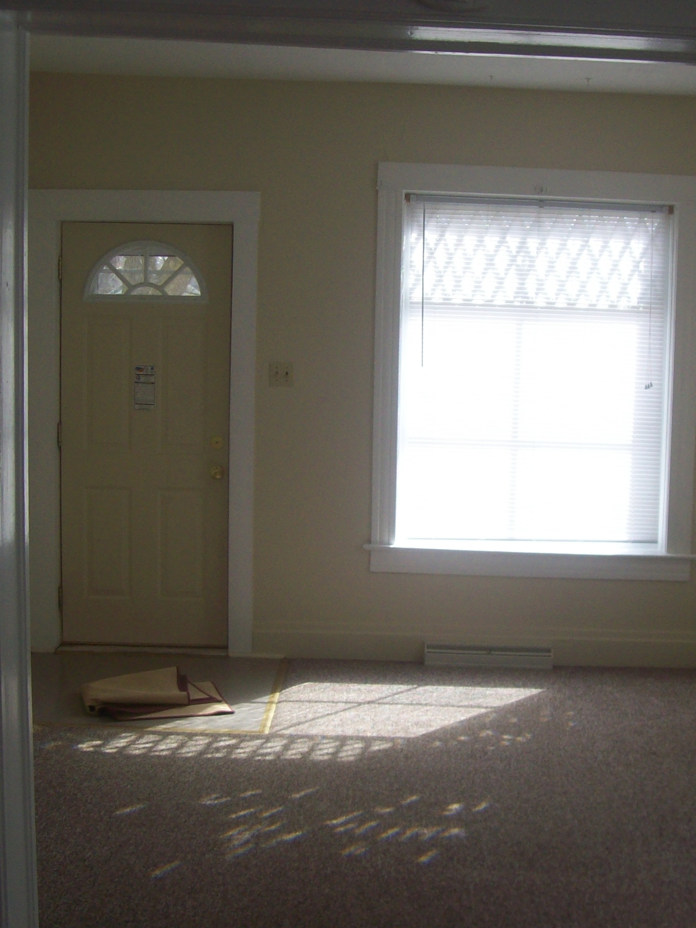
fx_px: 1394
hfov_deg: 27.8
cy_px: 481
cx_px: 486
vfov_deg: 36.8
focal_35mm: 52
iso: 80
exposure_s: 1/159
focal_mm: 6
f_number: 2.7
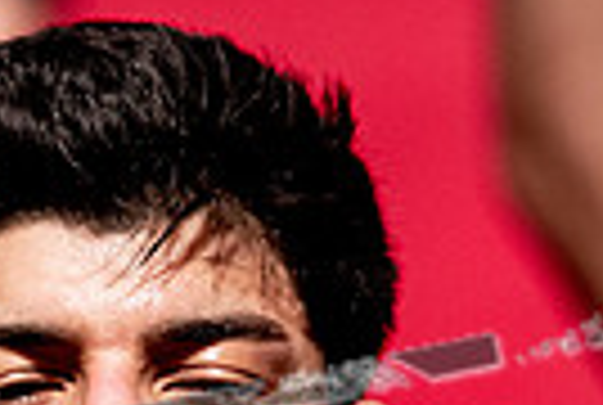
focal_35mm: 648
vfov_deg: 2.1
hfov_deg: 3.2
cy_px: 556
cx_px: -234
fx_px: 10878
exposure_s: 1/640
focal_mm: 150
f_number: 2.8
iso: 2500
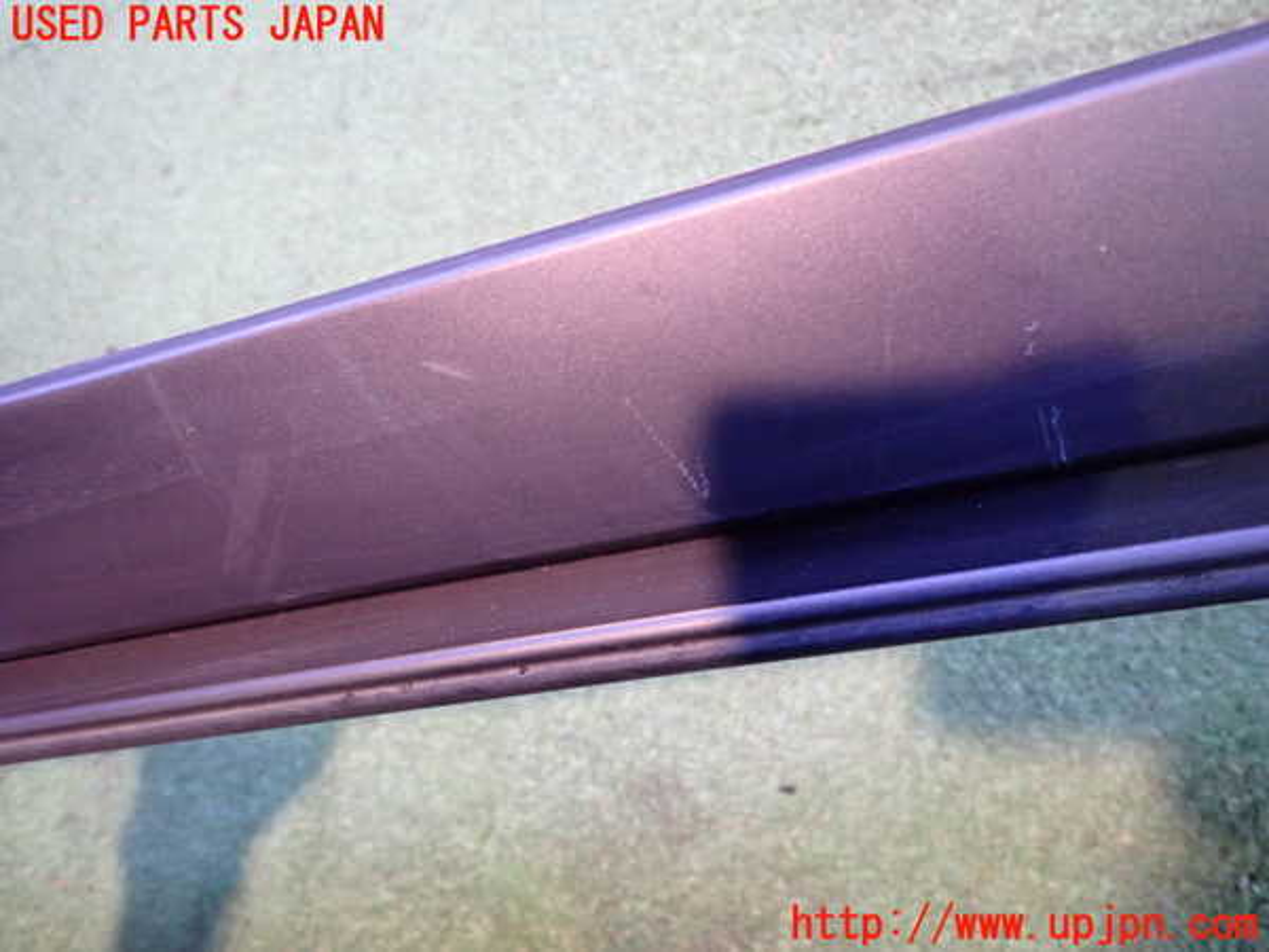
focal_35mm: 25
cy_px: 476
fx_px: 916
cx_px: 634
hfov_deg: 69.4
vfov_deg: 54.9
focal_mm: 4.5
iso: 500
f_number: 2
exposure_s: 1/30
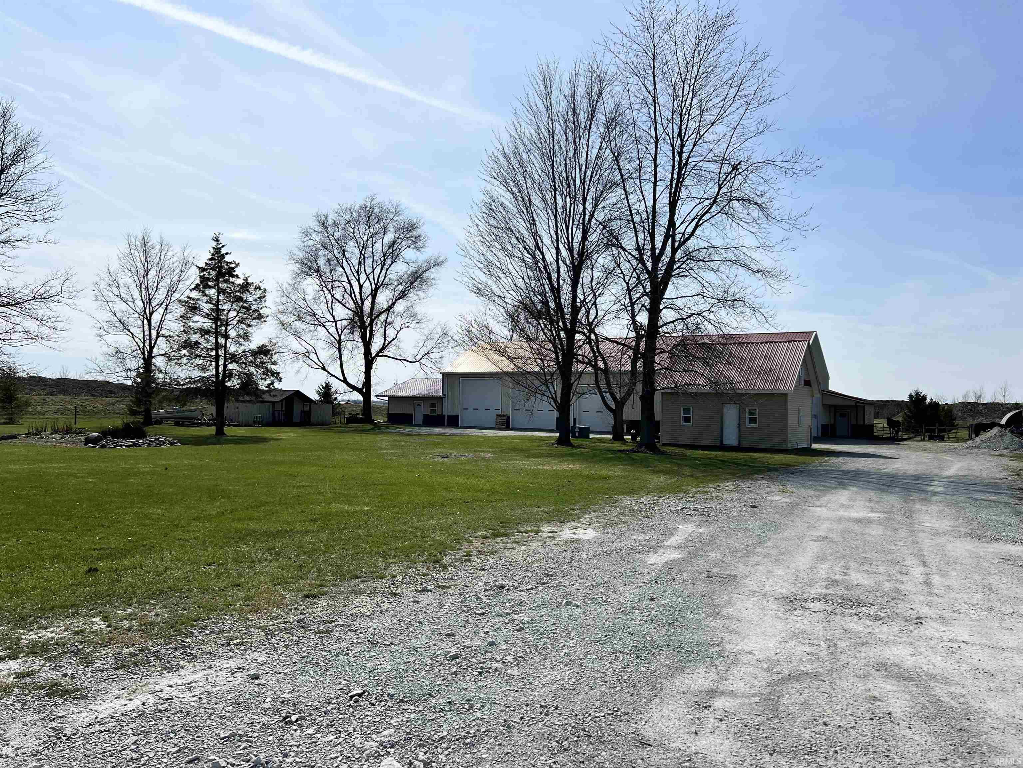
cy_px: 384
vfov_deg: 53.1
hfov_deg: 67.3
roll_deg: -1.3
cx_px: 512
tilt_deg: +1.4
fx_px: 768
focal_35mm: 26
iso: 50
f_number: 1.5
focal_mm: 5.7
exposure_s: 1/10309
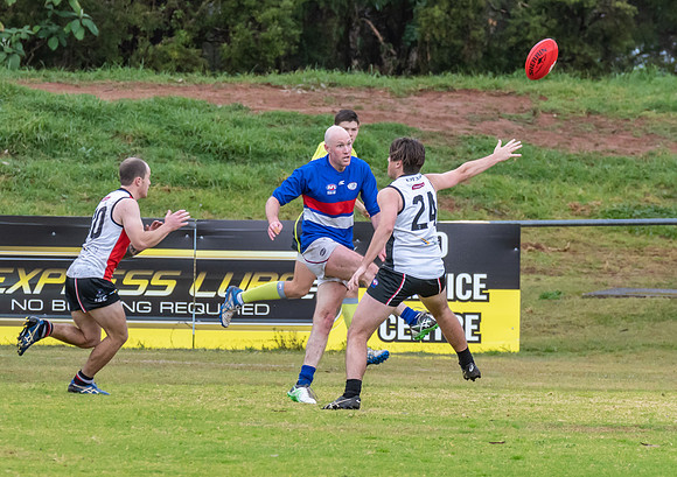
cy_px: 207
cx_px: 385
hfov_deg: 2.1
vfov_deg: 1.5
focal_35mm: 977
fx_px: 18699
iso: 1250
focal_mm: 400
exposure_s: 1/1600
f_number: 7.1
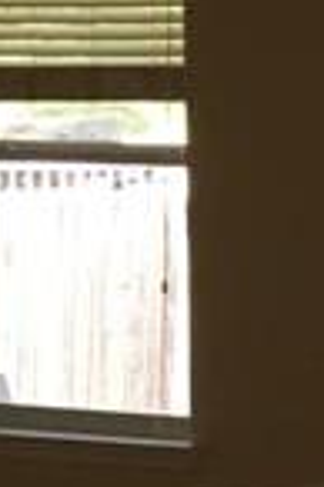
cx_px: 1159
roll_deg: -0.5
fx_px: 2869
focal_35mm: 212
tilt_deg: -4.1
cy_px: 240
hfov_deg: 5.8
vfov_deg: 9.7
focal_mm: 4.15
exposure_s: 1/30
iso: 32
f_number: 2.2
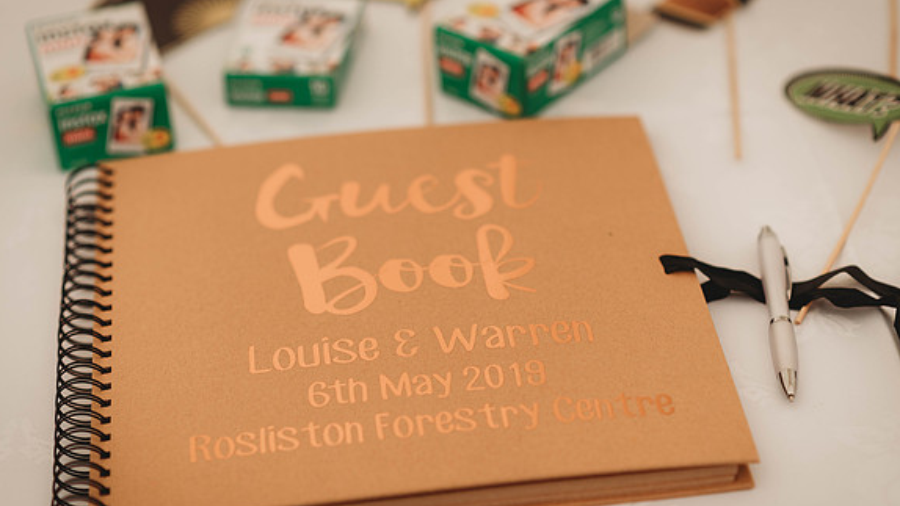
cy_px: 276
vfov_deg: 13.4
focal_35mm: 90
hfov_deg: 23.7
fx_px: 2148
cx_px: 452
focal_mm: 85
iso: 200
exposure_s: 1/640
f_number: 2.2
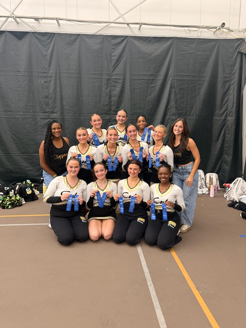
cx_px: 123
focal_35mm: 24
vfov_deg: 71.6
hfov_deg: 56.8
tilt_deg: -8.2
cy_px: 164
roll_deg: +0.0
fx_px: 227
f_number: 1.78
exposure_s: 1/60
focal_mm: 6.76
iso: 320
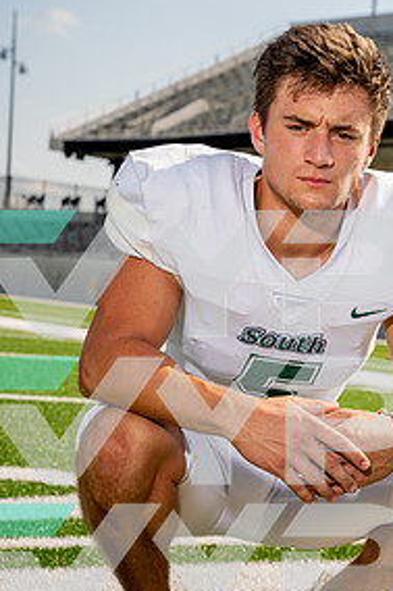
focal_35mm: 92
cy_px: 422
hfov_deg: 14.8
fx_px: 1508
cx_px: 262
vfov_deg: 22.0
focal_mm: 58
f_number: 5.6
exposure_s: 1/250
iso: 100
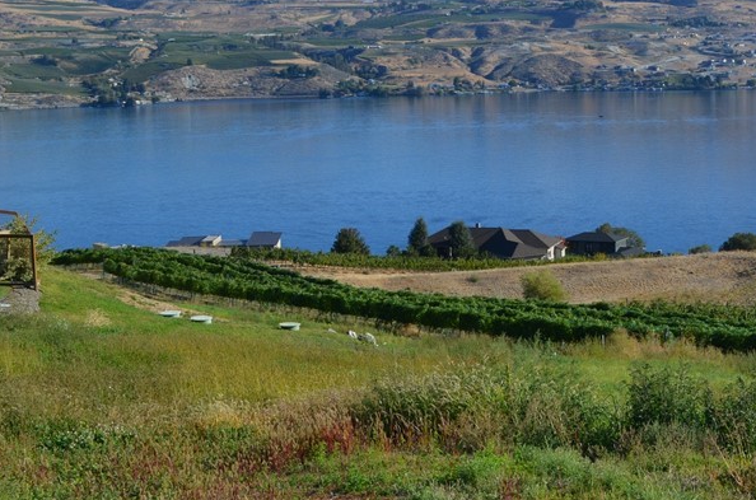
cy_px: 212
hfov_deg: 29.7
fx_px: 1383
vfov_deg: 20.5
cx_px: 627
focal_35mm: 66
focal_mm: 24
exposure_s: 1/250
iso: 100
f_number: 8
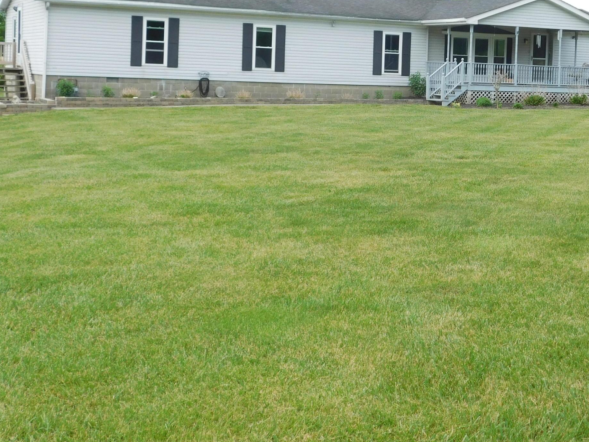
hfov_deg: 32.1
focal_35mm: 59
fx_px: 1004
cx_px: 440
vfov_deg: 24.5
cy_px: 103
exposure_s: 1/640
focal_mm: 6.3
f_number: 3.5
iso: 125
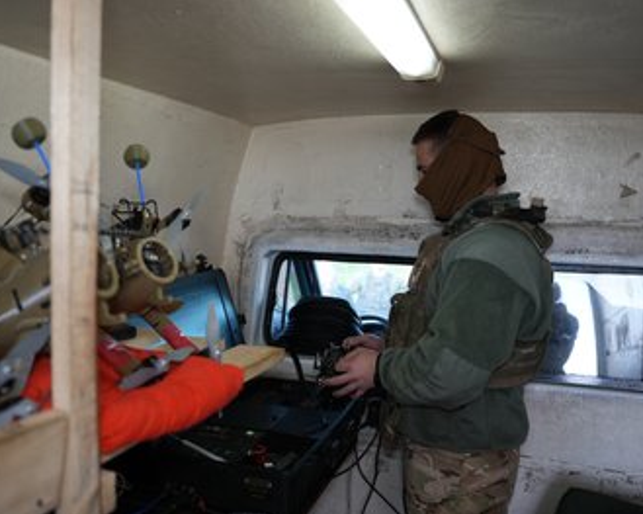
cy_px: 257
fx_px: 609
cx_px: 285
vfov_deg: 45.8
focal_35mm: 32
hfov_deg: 55.5
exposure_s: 1/50
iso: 80
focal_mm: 28
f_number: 2.8
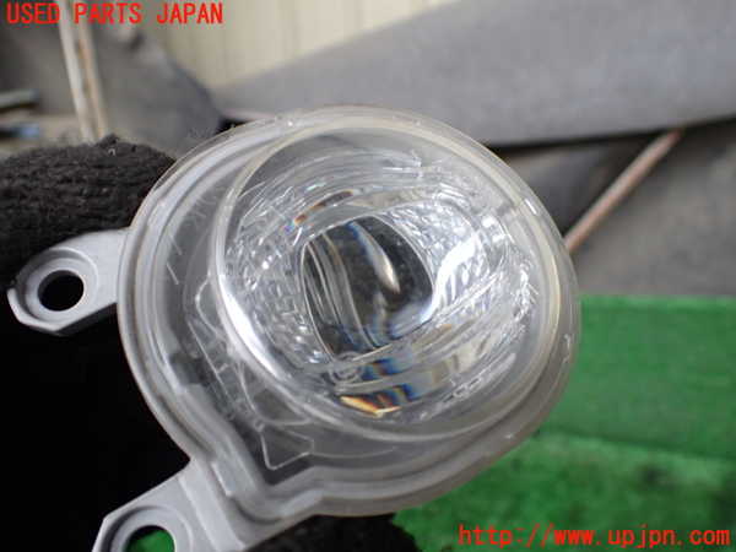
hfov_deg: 60.0
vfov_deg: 46.8
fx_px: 638
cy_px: 276
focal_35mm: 30
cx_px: 368
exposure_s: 1/125
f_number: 2.3
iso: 250
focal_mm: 5.4
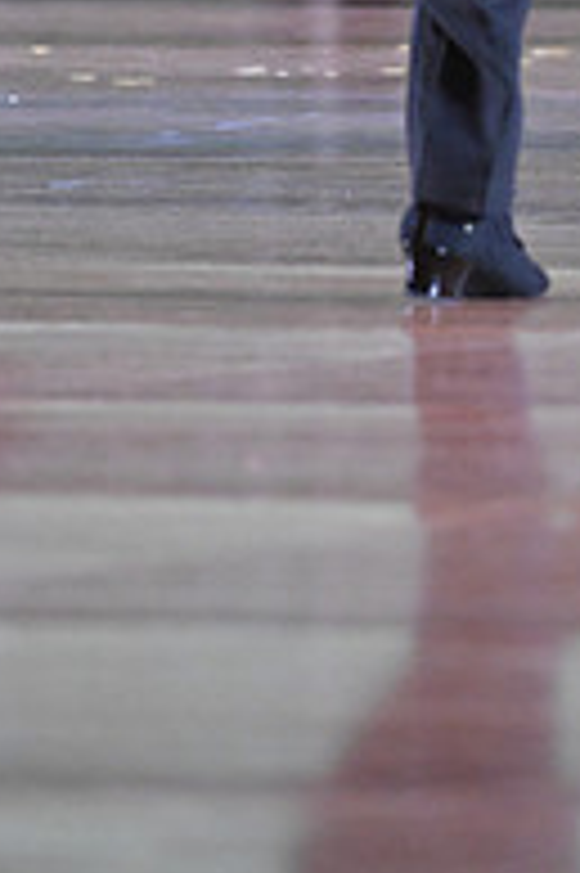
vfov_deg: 3.7
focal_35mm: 553
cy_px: -414
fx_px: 13387
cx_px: 798
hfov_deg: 2.5
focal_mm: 185
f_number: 5
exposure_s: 1/400
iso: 5000
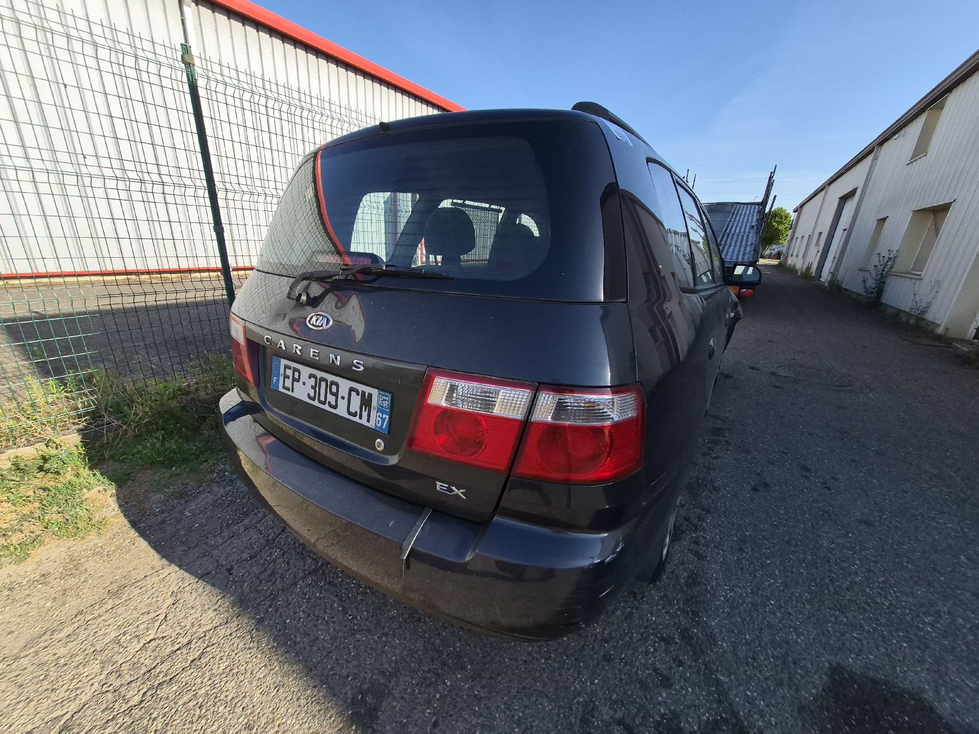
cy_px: 367
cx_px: 490
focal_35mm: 13
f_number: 2.2
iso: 40
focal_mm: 1.74
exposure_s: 1/1250
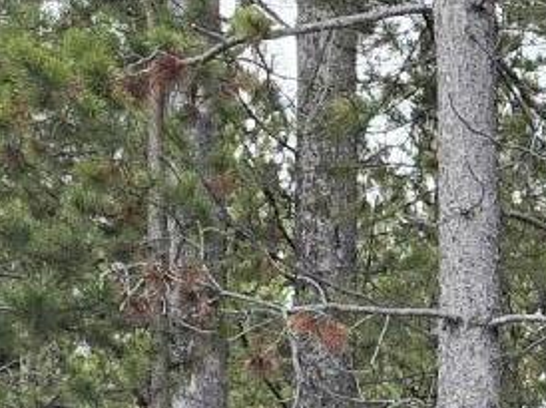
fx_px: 2648
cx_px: 937
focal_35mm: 168
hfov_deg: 11.1
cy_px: 1011
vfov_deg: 8.1
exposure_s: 1/180
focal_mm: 6.3
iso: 16
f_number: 1.7
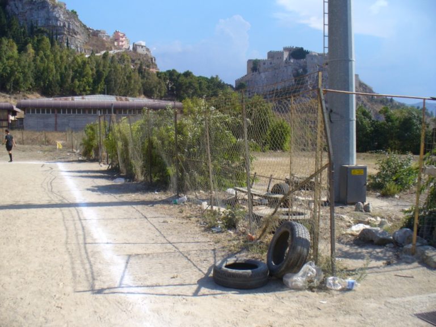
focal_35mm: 37
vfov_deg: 38.7
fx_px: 466
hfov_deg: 50.1
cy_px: 164
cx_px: 218
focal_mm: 6.1
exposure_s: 1/320
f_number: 5.6
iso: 80
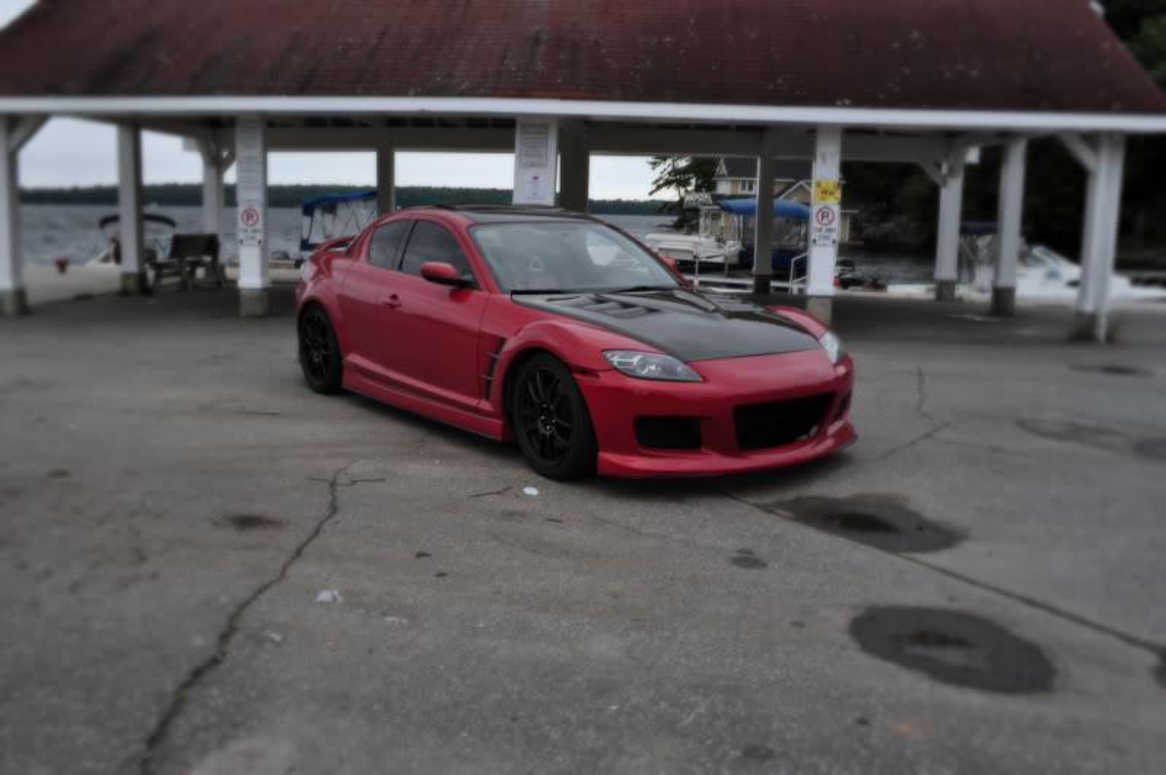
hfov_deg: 57.3
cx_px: 583
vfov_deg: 39.9
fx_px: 1068
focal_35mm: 33
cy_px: 388
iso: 200
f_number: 9
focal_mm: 22
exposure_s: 1/100
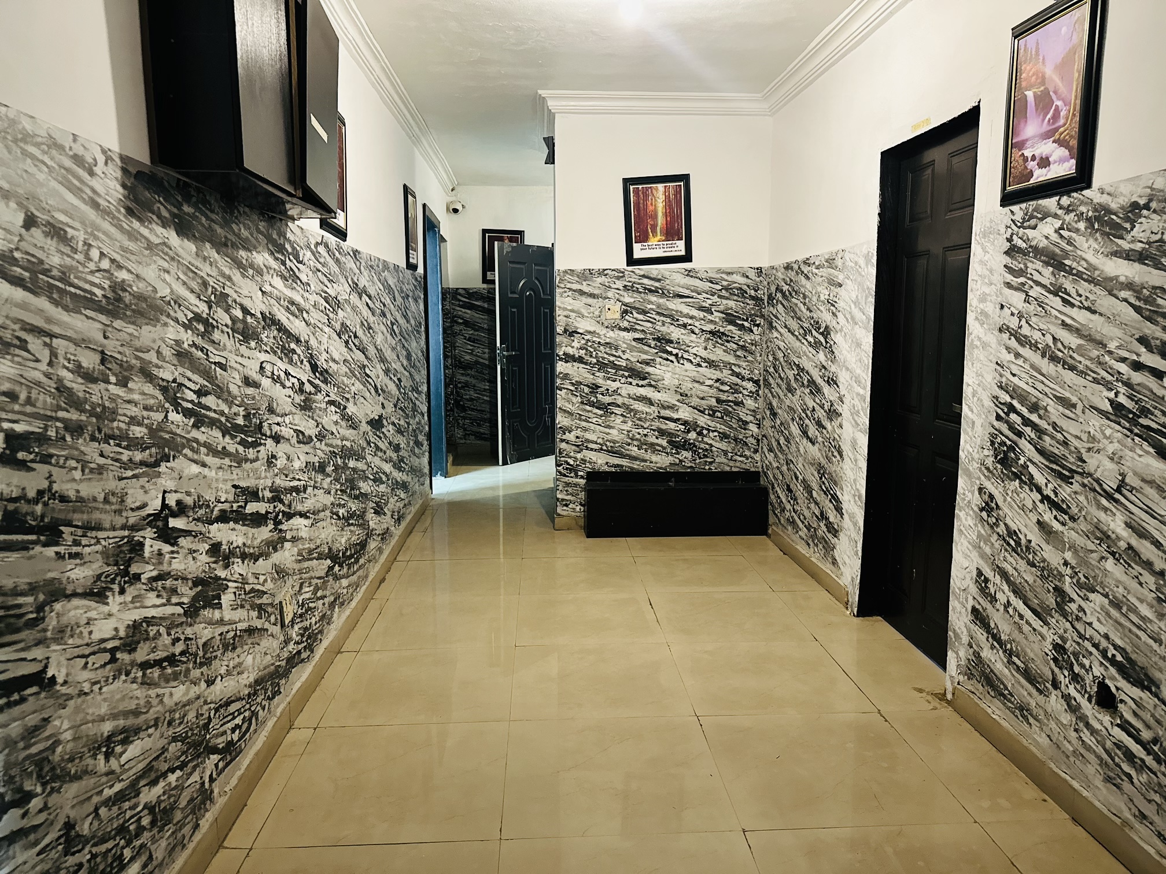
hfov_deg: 71.6
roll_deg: +0.3
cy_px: 437
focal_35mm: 24
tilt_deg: -7.7
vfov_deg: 56.8
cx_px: 583
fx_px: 808
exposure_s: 1/34
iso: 800
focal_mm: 6.86
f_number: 1.78
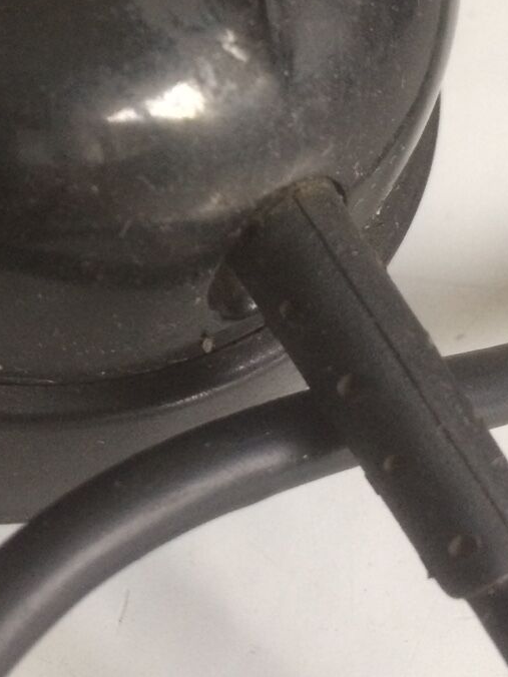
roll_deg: +1.1
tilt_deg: -41.9
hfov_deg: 20.8
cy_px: 102
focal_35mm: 70
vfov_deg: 27.0
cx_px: 107
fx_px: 1370
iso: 320
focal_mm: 4.15
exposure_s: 1/33
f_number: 2.2
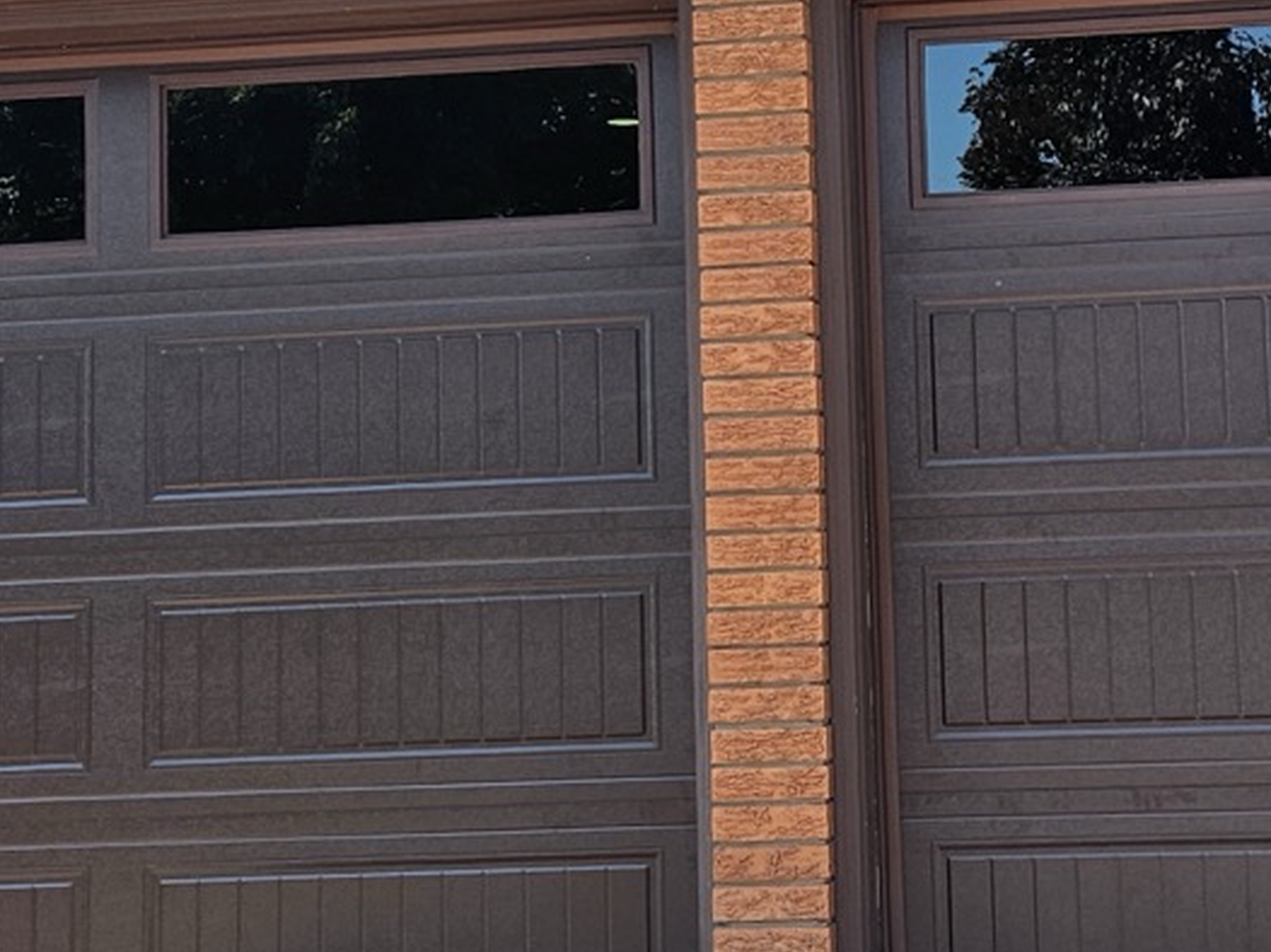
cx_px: 962
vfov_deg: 20.9
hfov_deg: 27.4
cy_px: 290
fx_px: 2569
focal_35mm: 70
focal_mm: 5.4
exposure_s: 1/1258
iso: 40
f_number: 1.8
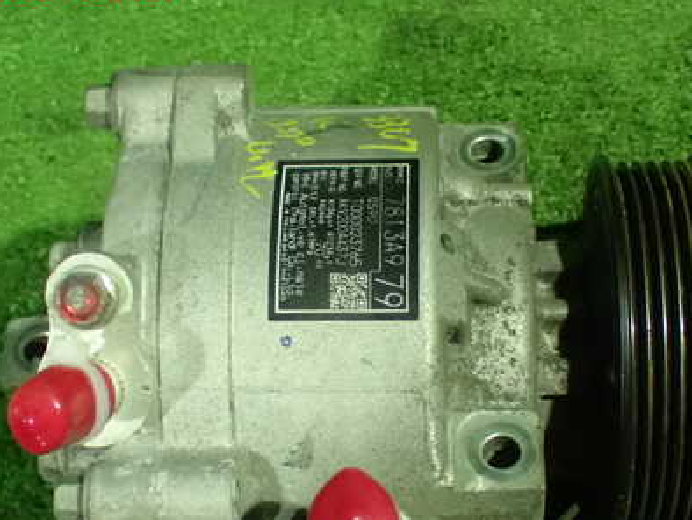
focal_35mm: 67
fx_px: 1340
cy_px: 362
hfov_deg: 28.9
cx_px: 379
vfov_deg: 21.8
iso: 1600
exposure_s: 1/40
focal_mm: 7.84
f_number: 2.9
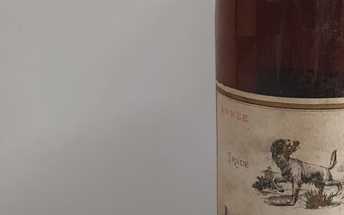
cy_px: 49
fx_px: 637
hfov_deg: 28.9
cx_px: 312
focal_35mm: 68
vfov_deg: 19.0
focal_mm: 4.32
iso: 400
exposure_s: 1/50
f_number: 1.5
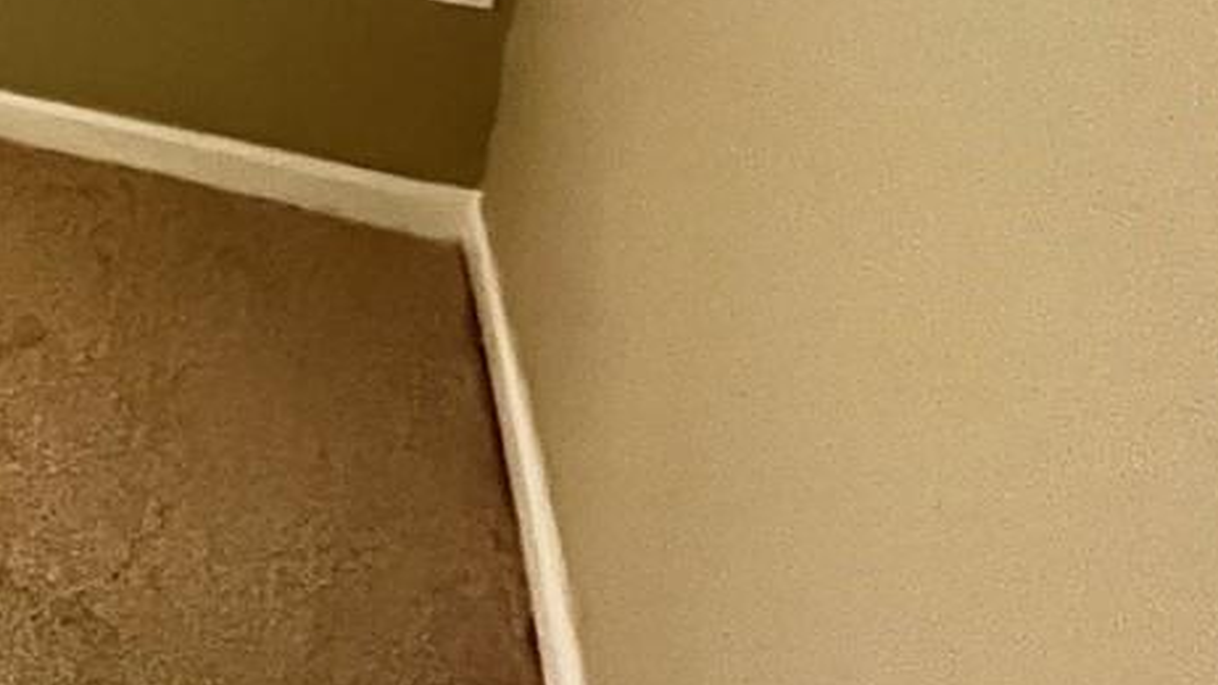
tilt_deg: -11.8
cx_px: -852
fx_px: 1583
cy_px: -358
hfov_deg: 24.3
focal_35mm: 49
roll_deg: +0.5
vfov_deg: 20.6
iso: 2000
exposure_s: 1/30
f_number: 1.8
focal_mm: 1.57
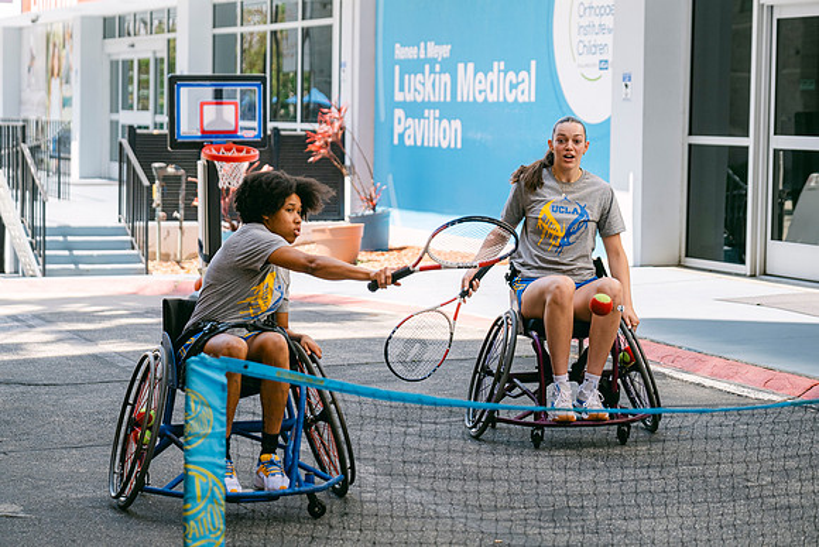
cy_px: 274
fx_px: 2344
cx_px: 410
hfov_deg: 19.8
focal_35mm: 103
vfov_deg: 13.3
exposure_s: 1/750
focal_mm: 68.7
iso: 160
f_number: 2.8
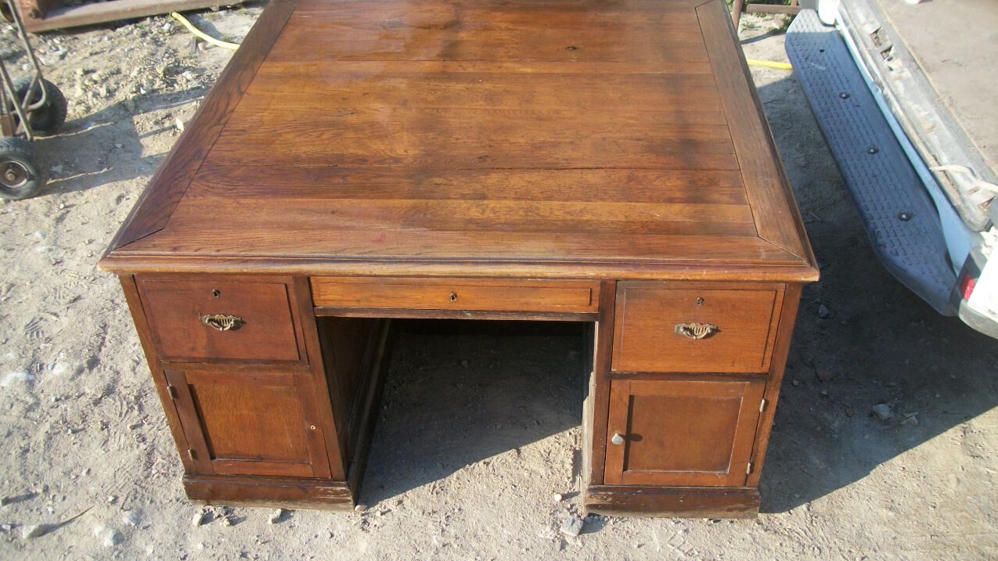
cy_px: 322
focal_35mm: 35
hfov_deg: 56.6
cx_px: 500
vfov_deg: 33.7
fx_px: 926
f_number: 2.9
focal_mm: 5.7
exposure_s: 1/400
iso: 80
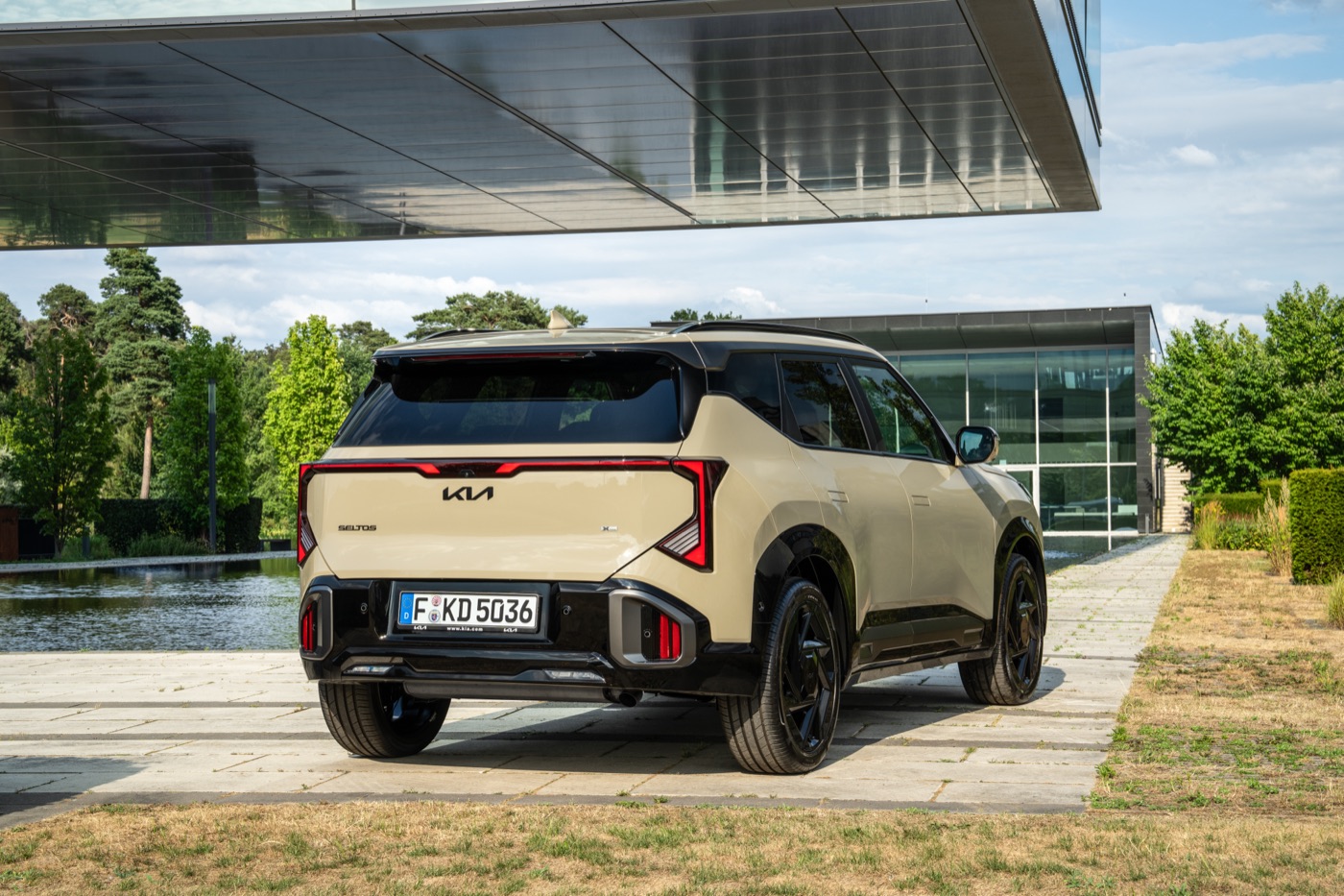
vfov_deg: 20.9
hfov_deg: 31.0
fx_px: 2426
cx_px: 672
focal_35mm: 65
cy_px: 448
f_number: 11
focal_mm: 65
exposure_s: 1/50
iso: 100
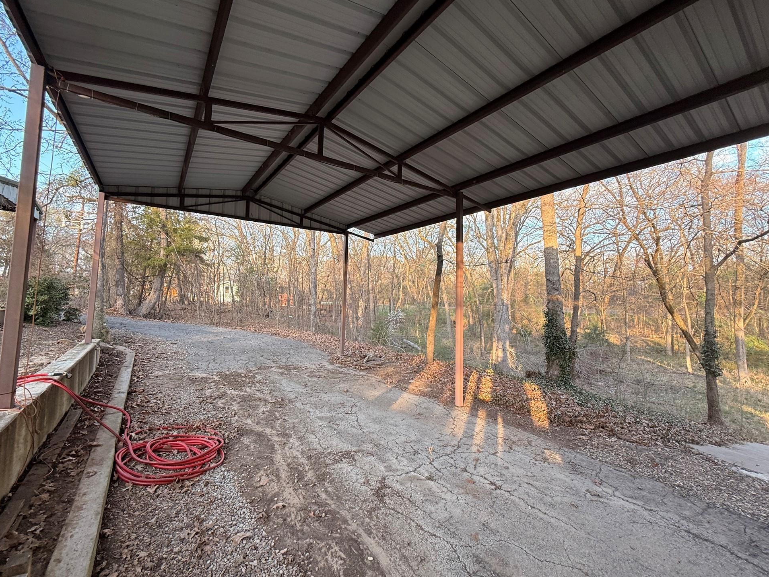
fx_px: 333
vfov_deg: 81.7
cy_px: 274
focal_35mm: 15
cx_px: 366
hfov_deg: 98.1
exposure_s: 1/99
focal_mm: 2.22
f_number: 2.2
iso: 64
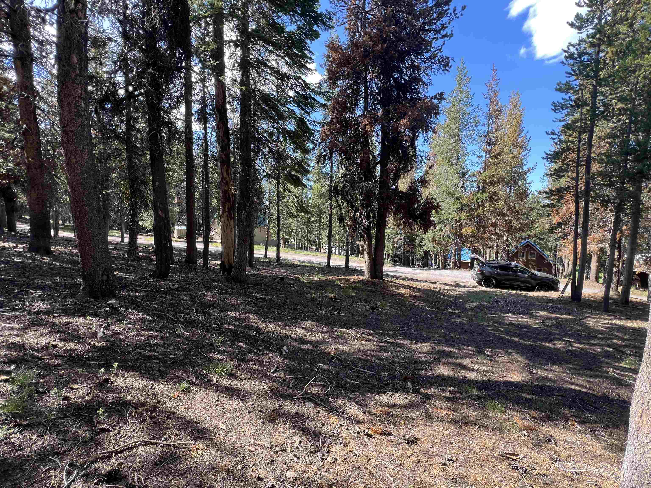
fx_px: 244
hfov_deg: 106.2
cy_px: 244
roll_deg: -0.6
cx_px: 326
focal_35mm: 13
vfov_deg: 89.9
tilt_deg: -4.6
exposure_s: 1/143
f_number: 1.8
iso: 32
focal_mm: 1.57
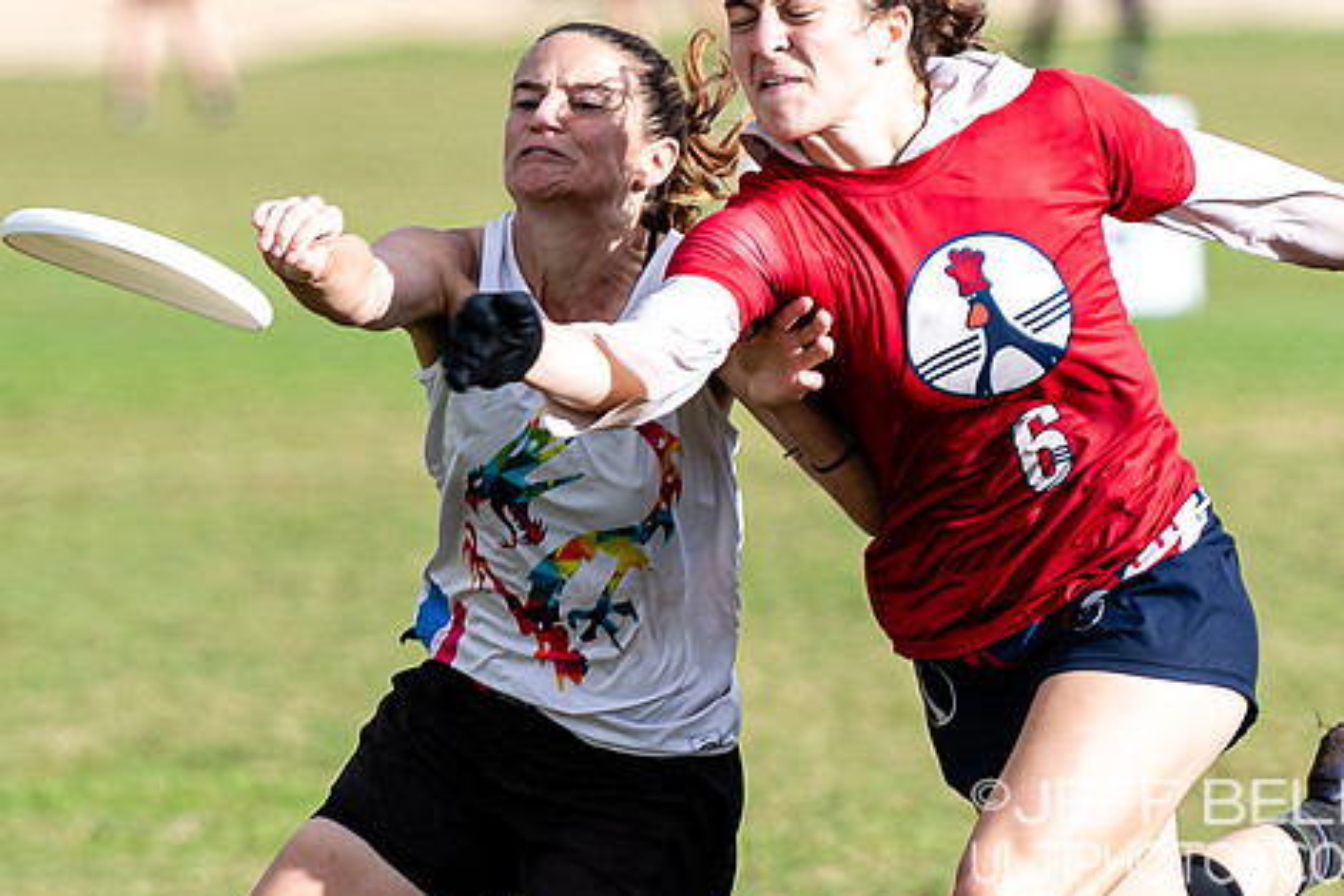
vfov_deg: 1.3
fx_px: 39197
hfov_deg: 2.0
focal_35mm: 1050
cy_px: 657
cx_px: 759
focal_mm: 200
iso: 64
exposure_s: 1/1000
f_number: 3.2
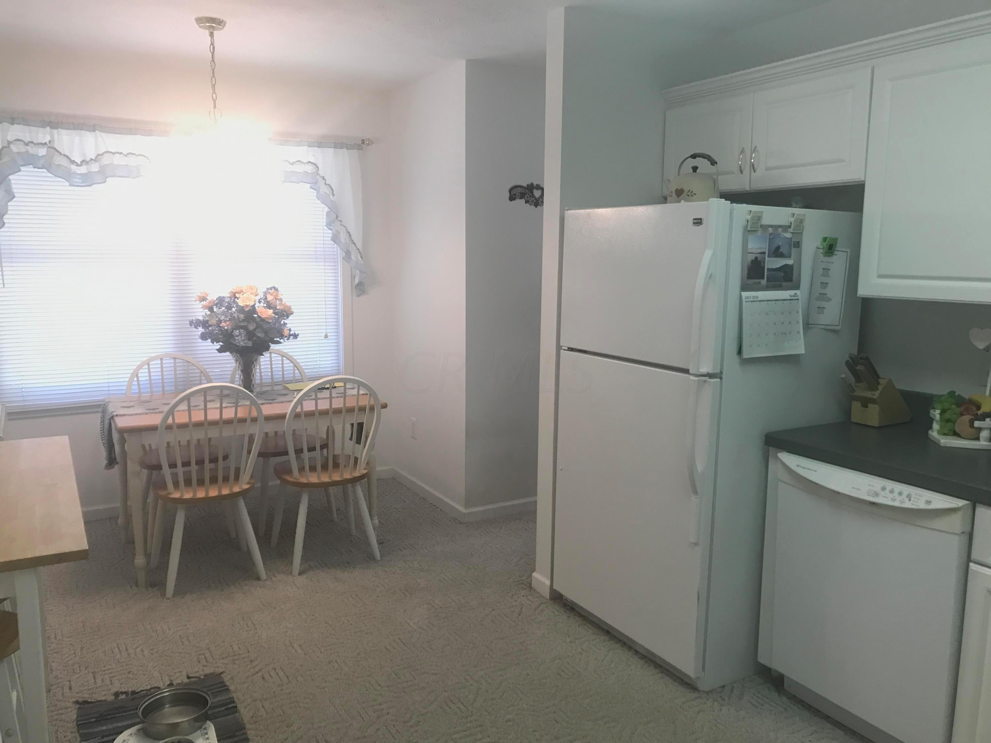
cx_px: 496
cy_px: 372
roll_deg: -0.9
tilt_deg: -7.3
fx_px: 802
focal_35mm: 28
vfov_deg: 49.7
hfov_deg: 63.4
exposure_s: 1/30
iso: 32
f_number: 1.8
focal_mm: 3.99
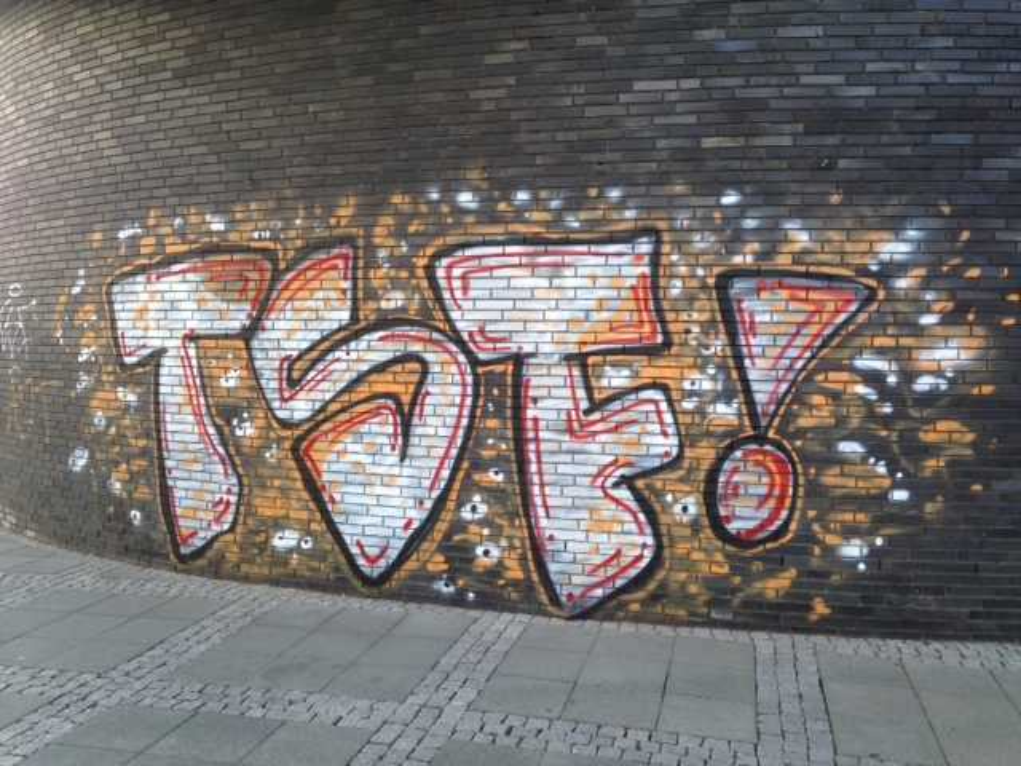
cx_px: 510
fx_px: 973
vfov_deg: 42.9
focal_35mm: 33
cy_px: 383
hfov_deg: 55.4
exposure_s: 1/191
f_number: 2.4
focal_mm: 4.12
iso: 50
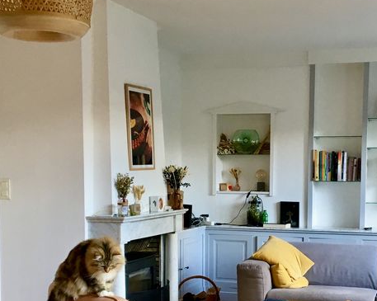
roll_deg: -0.5
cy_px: 244
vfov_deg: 24.2
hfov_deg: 30.3
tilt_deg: -4.8
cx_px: 252
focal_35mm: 62
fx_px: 691
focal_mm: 4.15
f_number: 2.2
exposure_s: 1/33
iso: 80
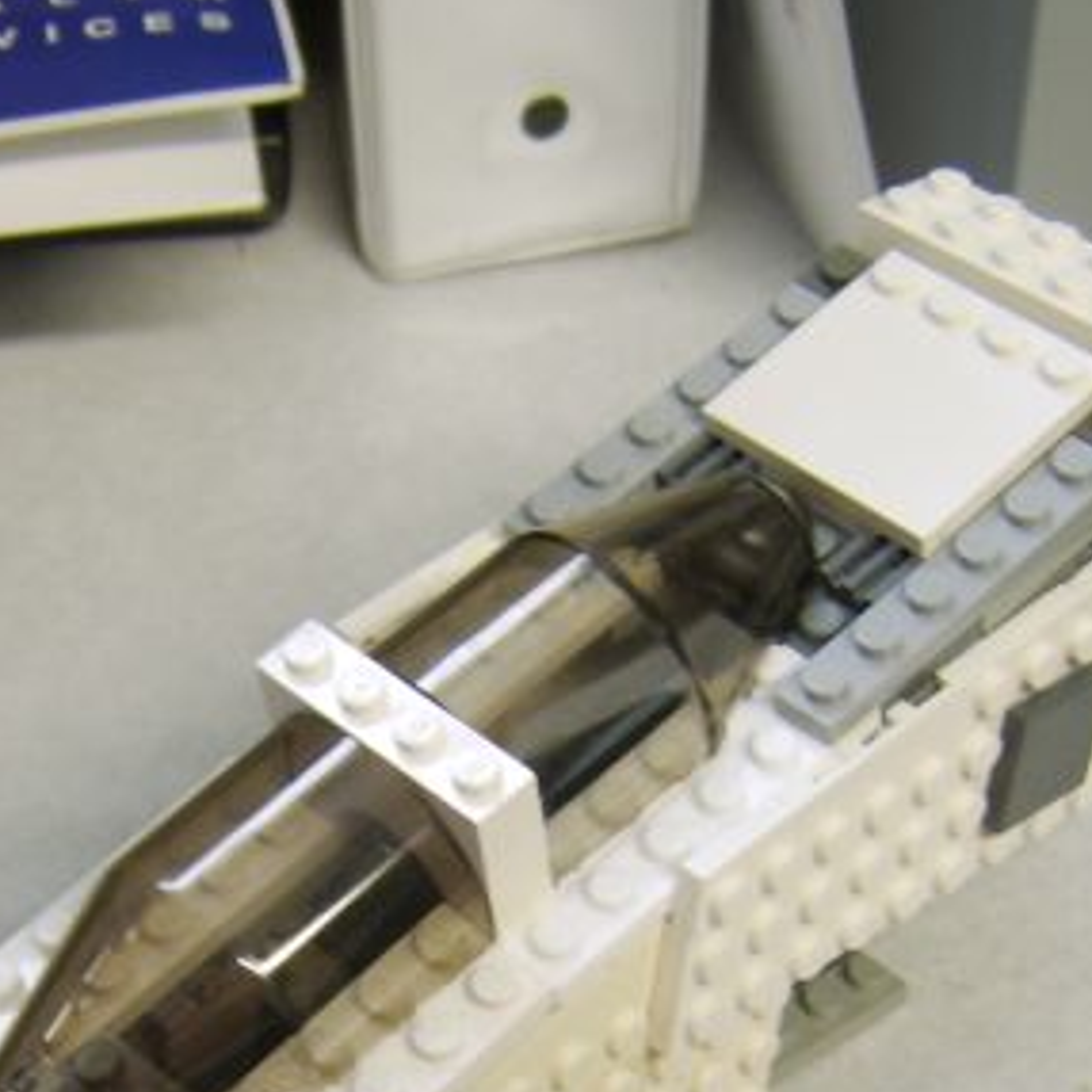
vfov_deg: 24.4
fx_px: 2463
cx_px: 416
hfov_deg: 24.9
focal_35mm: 69
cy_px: 947
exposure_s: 1/13
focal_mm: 8.13
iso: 71
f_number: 2.7
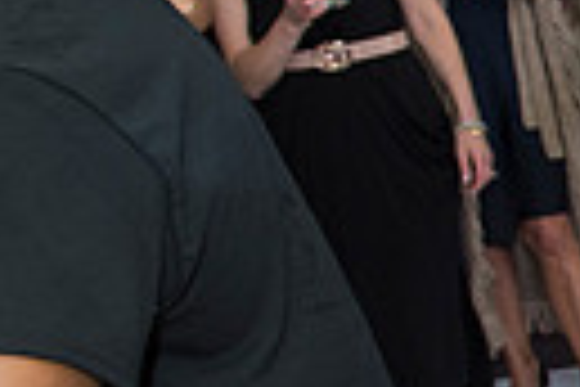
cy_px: 232
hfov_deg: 15.3
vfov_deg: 12.7
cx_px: 1151
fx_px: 1740
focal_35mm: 108
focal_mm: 24
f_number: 4
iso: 1000
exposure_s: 1/100
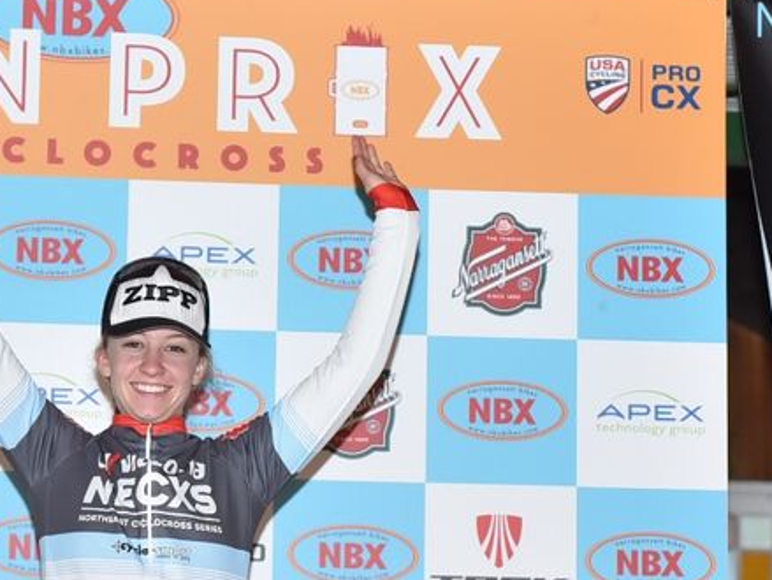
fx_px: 3125
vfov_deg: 10.5
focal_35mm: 140
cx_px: 283
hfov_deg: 14.1
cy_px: 671
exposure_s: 1/200
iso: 2000
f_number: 2.2
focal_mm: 50
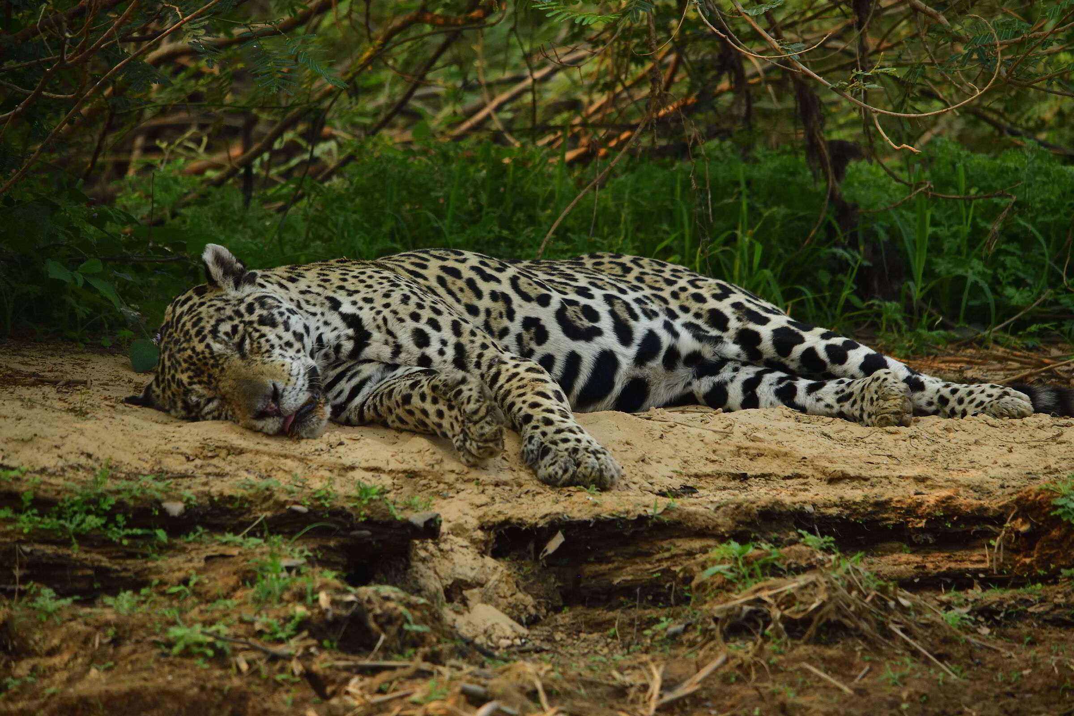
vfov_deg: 3.6
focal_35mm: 380
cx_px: 537
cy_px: 358
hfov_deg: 5.4
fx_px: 11336
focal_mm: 380
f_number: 6.3
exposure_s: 1/2000
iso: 900
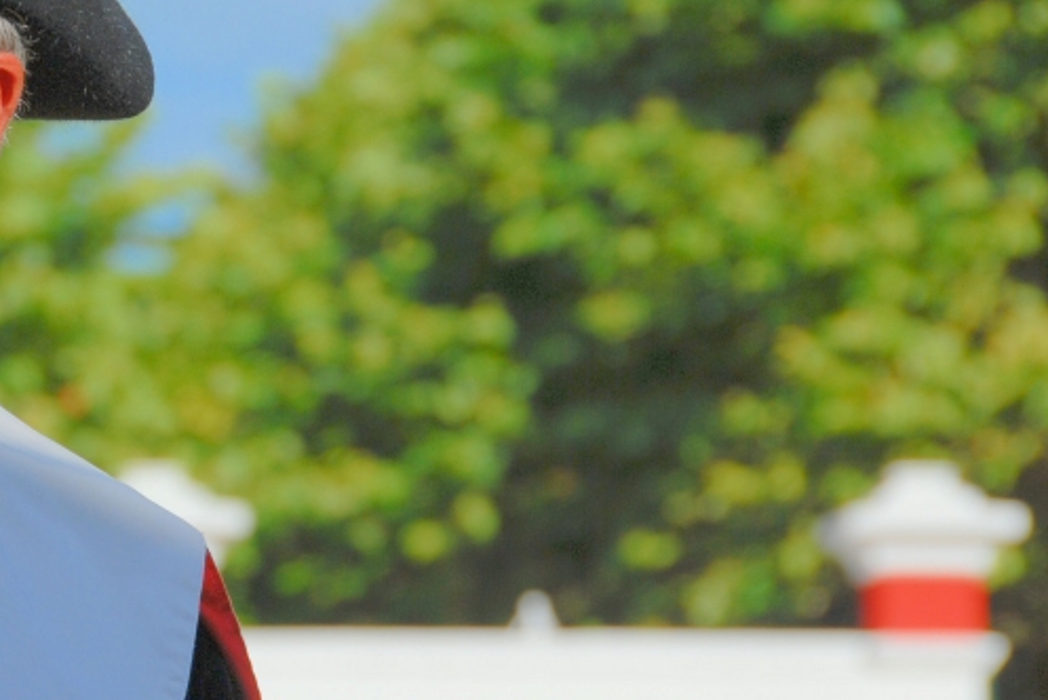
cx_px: 42
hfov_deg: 5.5
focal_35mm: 371
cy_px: 166
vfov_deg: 3.7
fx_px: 10806
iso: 100
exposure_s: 1/350
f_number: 11
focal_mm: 120
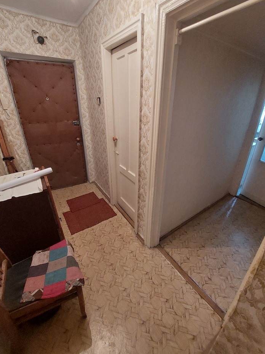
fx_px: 143
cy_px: 167
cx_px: 140
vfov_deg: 102.0
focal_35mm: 14
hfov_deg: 85.6
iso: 400
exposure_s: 1/33
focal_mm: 1.74
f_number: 2.2
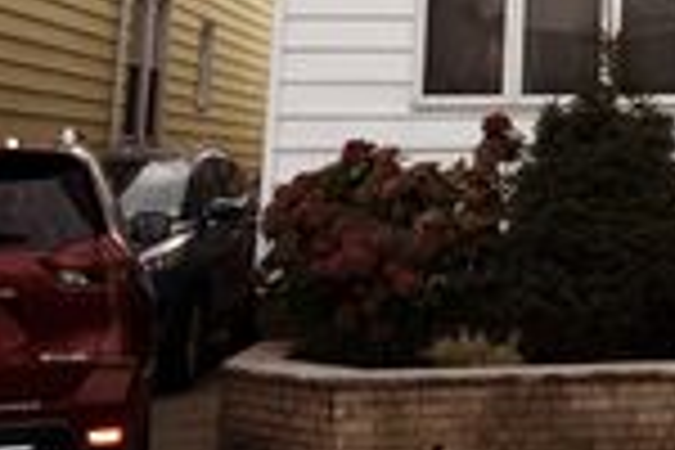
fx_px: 1687
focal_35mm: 90
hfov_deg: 20.5
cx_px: 891
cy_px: -277
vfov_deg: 14.0
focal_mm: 18
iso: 100
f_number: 6.3
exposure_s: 1/200
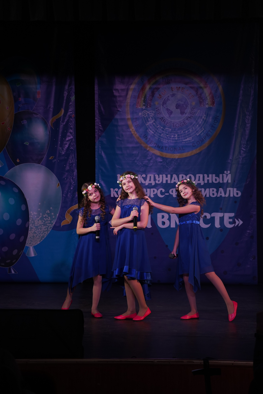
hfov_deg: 11.8
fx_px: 1271
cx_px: 132
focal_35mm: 116
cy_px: 197
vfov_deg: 17.6
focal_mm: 116
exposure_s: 1/250
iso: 1600
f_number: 5.6
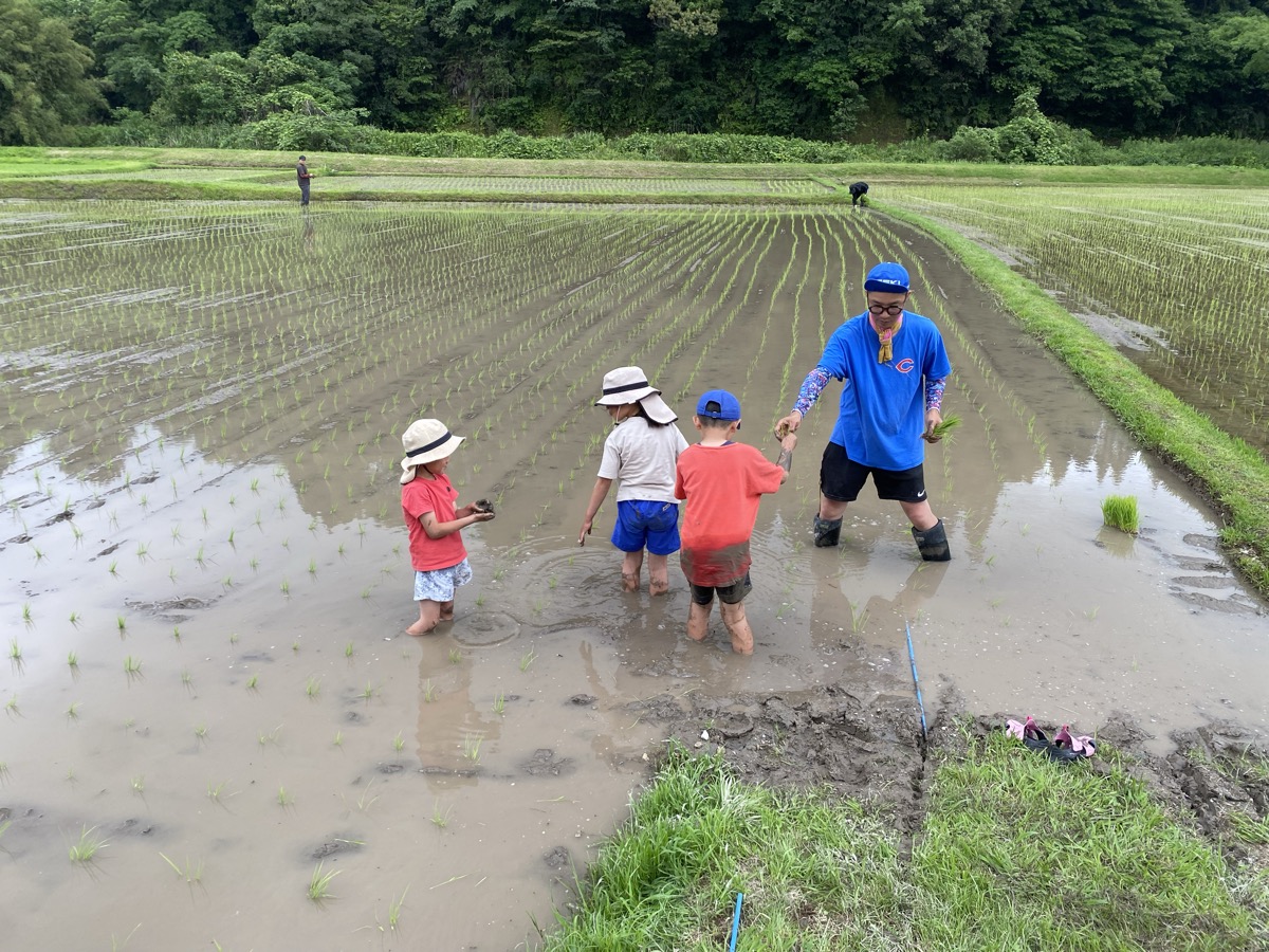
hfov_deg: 67.3
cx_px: 634
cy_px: 476
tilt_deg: -20.0
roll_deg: -0.5
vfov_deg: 53.1
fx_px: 953
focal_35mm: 26
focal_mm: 4.25
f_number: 1.8
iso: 32
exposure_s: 1/376
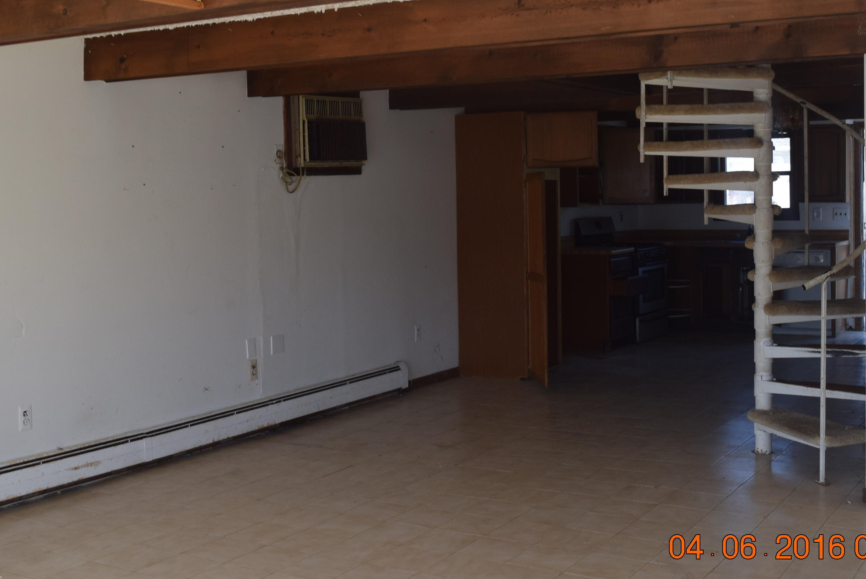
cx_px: 492
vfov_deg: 29.2
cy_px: 232
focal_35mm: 46
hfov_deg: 42.6
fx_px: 1107
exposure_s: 1/200
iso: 400
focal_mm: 24
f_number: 7.1
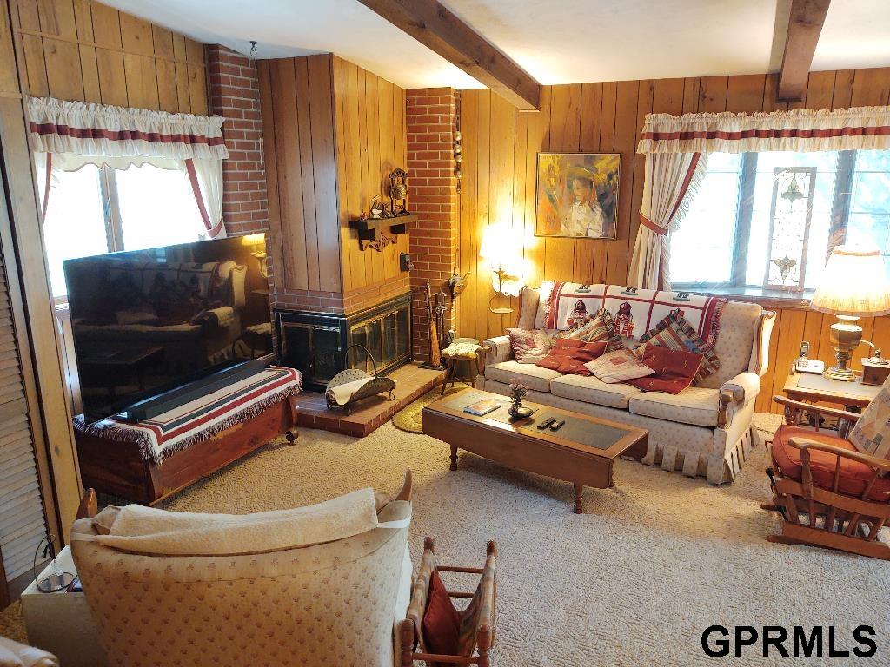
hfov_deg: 65.3
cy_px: 334
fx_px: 694
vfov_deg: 51.4
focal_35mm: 27
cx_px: 445
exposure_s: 1/25
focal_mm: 4.75
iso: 431
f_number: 1.7
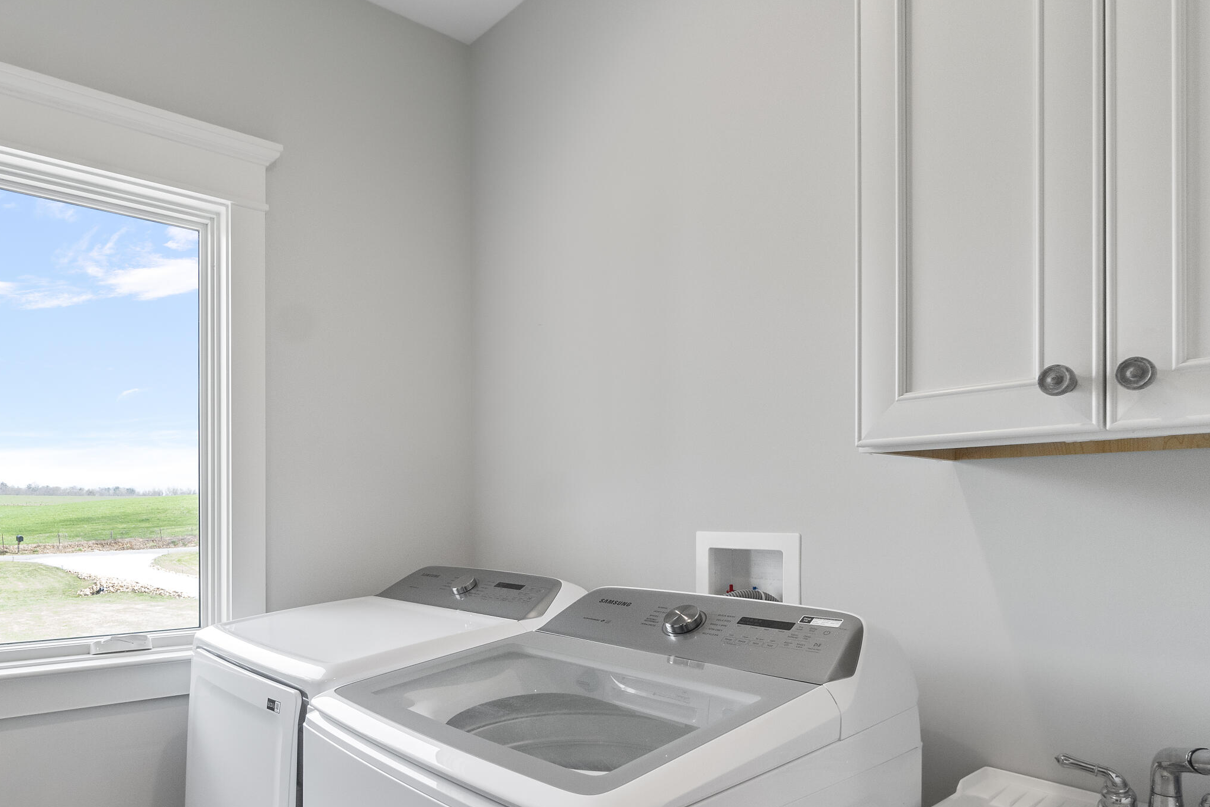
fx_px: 739
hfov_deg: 78.2
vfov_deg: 56.7
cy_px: 493
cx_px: 524
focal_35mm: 22
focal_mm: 10
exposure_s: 1/60
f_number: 8
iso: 400
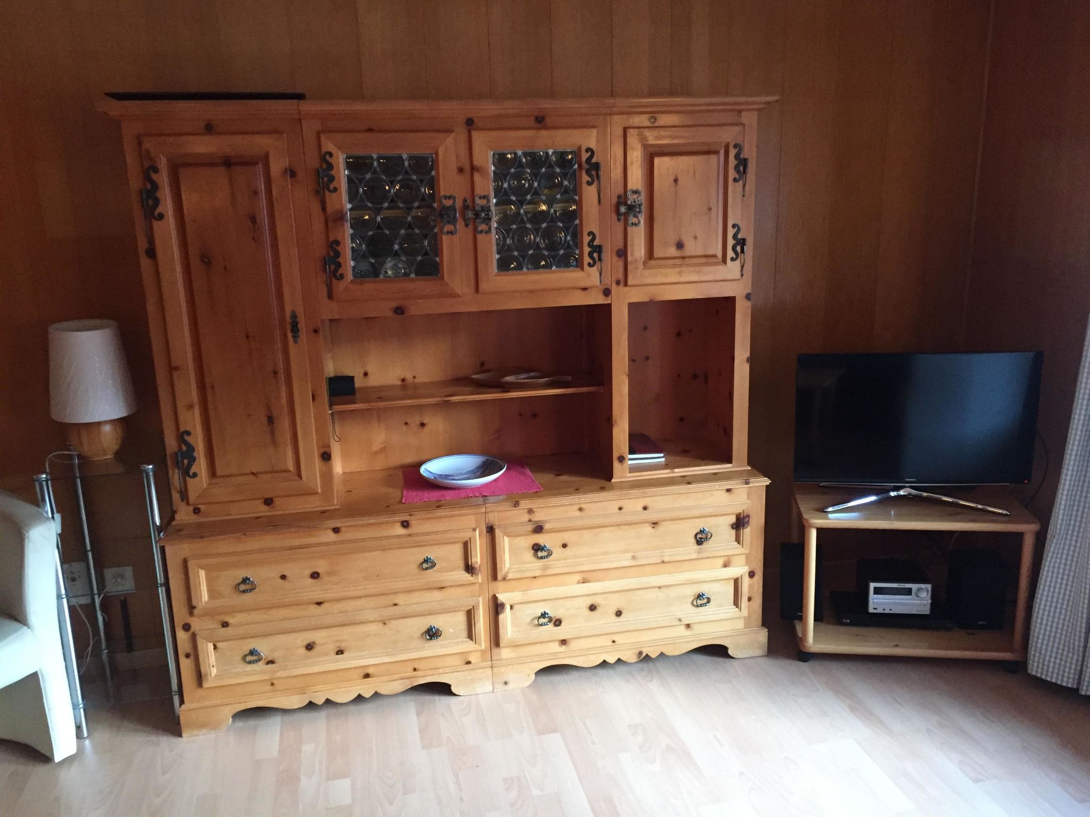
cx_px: 545
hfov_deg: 61.7
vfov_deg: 48.2
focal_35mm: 29
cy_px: 408
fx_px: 913
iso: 250
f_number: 2.2
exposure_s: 1/25
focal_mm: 4.15
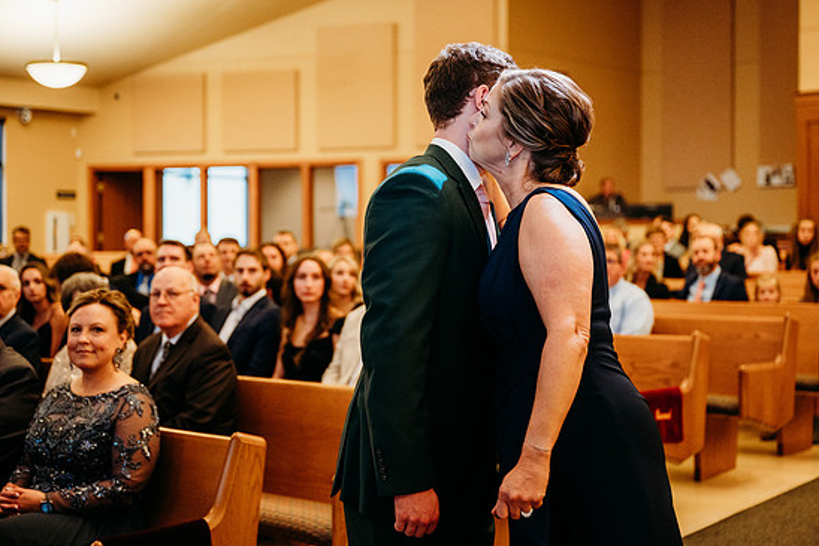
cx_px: 430
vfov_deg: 24.6
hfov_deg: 36.2
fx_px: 1251
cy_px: 272
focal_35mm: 55
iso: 2000
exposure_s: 1/250
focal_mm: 52
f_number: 2.8
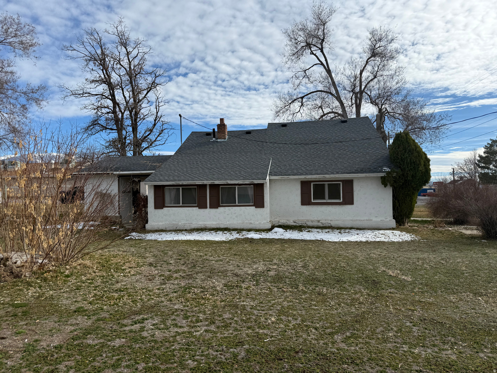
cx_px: 248
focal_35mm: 24
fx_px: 345
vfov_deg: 56.8
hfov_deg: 71.6
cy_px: 186
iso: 80
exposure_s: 1/6173
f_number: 1.78
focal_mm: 6.76
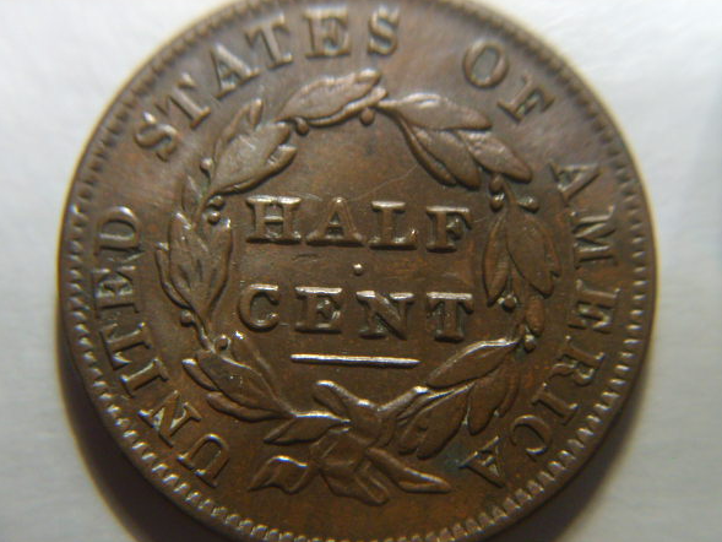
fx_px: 793
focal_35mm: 38
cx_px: 368
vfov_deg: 37.7
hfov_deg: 49.0
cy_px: 291
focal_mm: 5.8
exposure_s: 1/6
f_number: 2.8
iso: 140
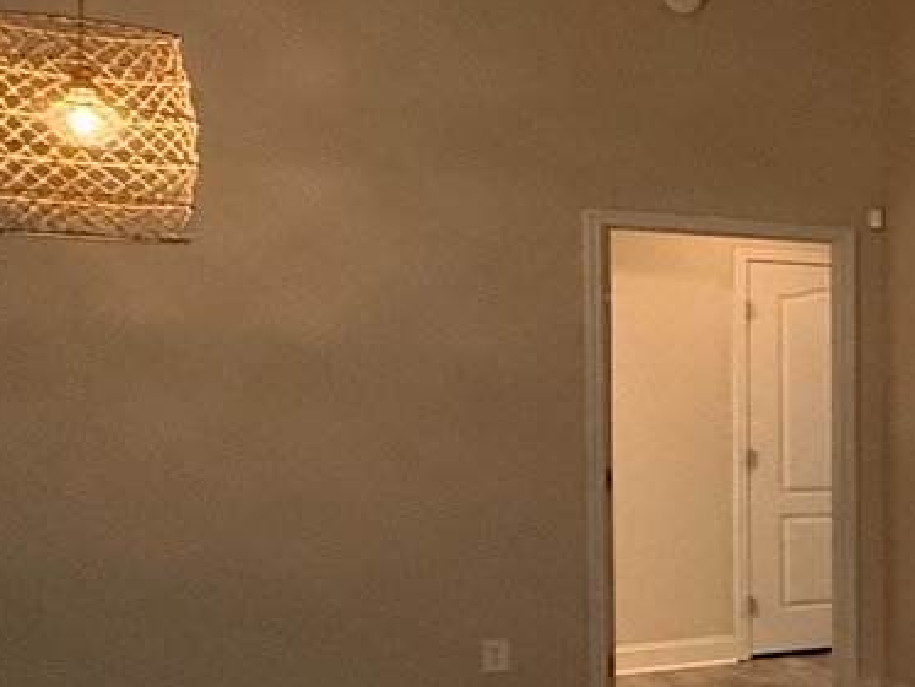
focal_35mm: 60
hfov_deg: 19.1
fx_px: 1586
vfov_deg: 24.3
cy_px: 442
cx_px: 1832
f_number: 2.2
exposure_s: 1/120
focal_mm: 2.22
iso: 400
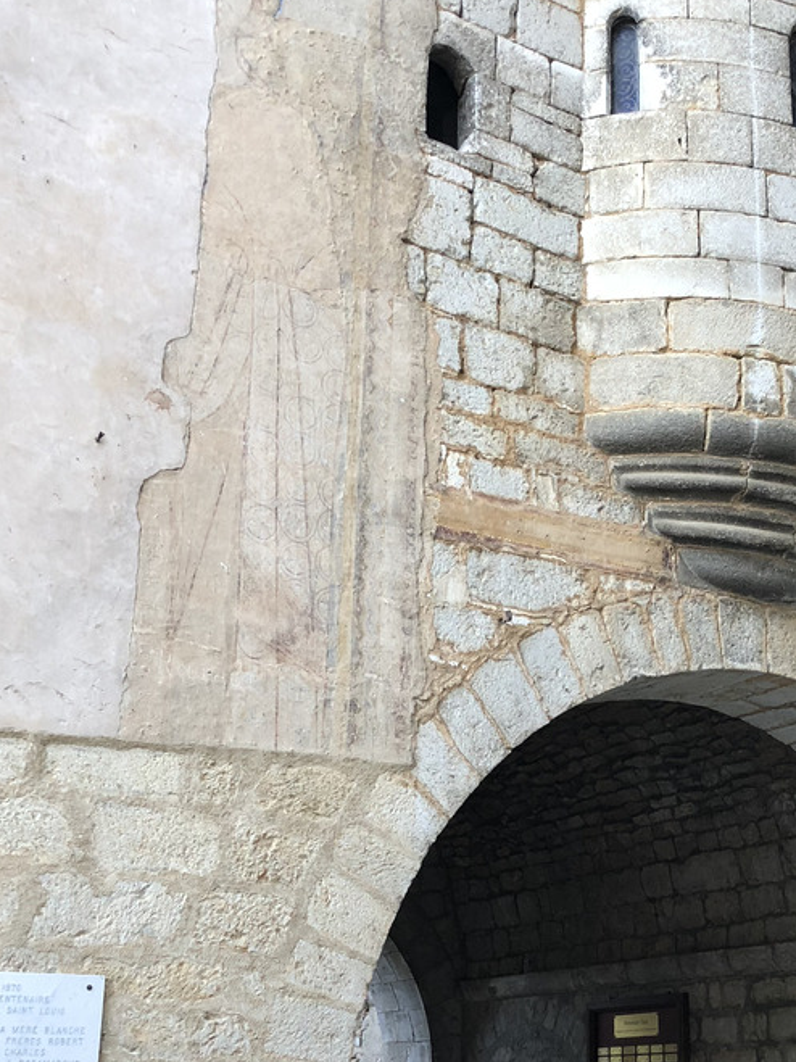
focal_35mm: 51
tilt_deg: +16.8
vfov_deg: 37.3
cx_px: 620
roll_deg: +0.5
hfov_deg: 28.0
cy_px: 662
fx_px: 1564
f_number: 1.8
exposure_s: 1/40
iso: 25
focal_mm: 4
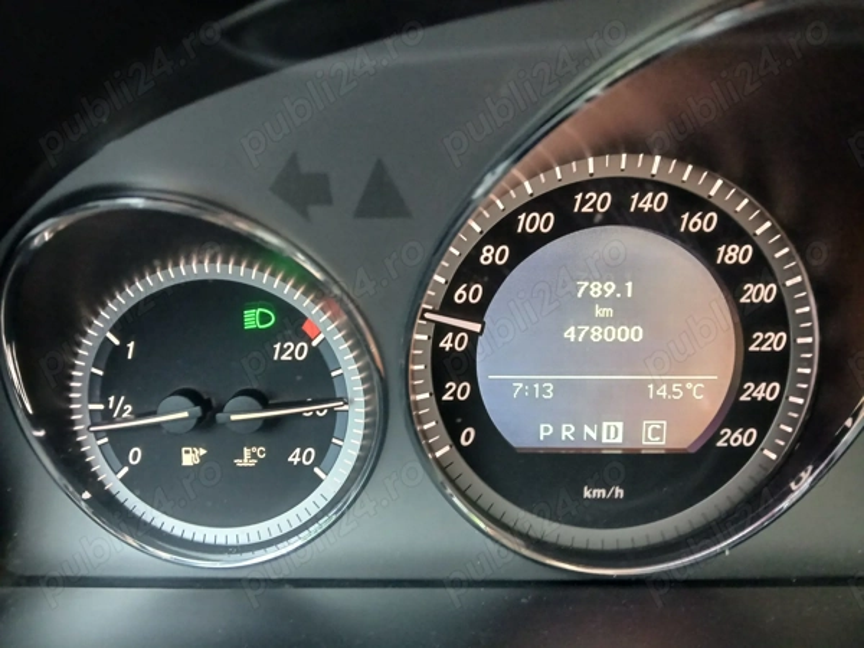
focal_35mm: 26
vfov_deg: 53.1
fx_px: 649
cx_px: 432
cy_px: 324
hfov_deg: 67.3
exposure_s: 1/20
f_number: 1.8
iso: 400
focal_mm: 3.98
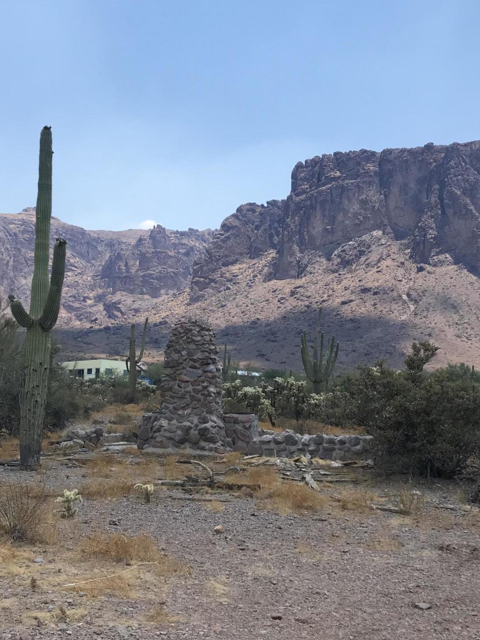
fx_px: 795
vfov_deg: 43.8
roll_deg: -1.5
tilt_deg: +10.3
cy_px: 302
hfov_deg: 33.5
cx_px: 195
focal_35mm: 43
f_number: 1.8
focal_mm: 3.99
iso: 20
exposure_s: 1/2227
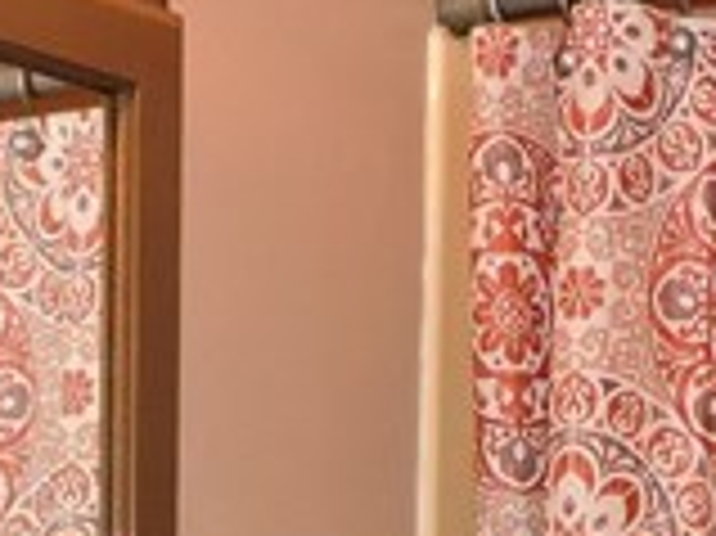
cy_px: 1468
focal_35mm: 193
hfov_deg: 10.3
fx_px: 3989
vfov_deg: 7.1
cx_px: 419
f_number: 3.1
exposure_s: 1/30
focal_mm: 5.4
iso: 200
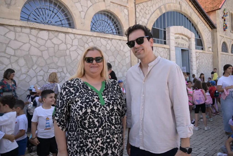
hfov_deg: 62.8
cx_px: 116
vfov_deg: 44.3
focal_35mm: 30
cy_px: 78
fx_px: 191
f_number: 5
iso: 250
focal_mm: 29.5
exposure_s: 1/400
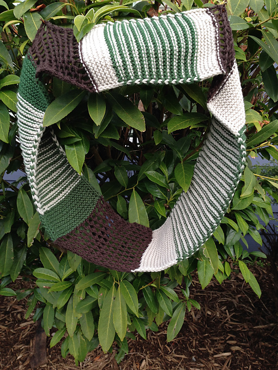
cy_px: 185
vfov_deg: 55.4
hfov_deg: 42.9
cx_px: 139
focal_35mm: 33
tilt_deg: -19.1
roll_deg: -0.7
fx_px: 353
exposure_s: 1/120
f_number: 2.4
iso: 64
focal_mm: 4.12
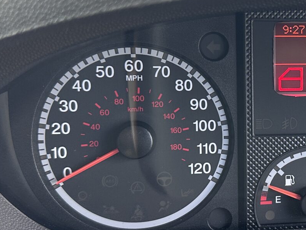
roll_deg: -4.9
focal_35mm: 62
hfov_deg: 29.5
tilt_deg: -31.7
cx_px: 292
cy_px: 115
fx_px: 548
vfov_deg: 23.7
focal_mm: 6.86
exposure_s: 1/121
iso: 200
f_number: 1.78
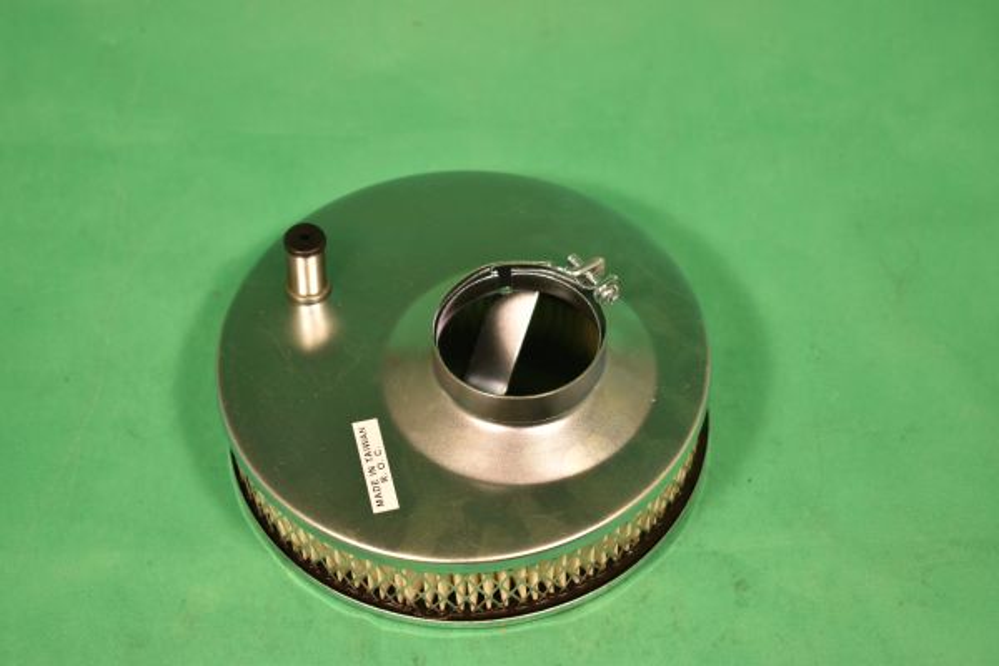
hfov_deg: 28.1
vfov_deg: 18.9
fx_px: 1998
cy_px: 333
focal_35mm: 72
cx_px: 500
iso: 100
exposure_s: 1/100
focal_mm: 48
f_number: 5.6
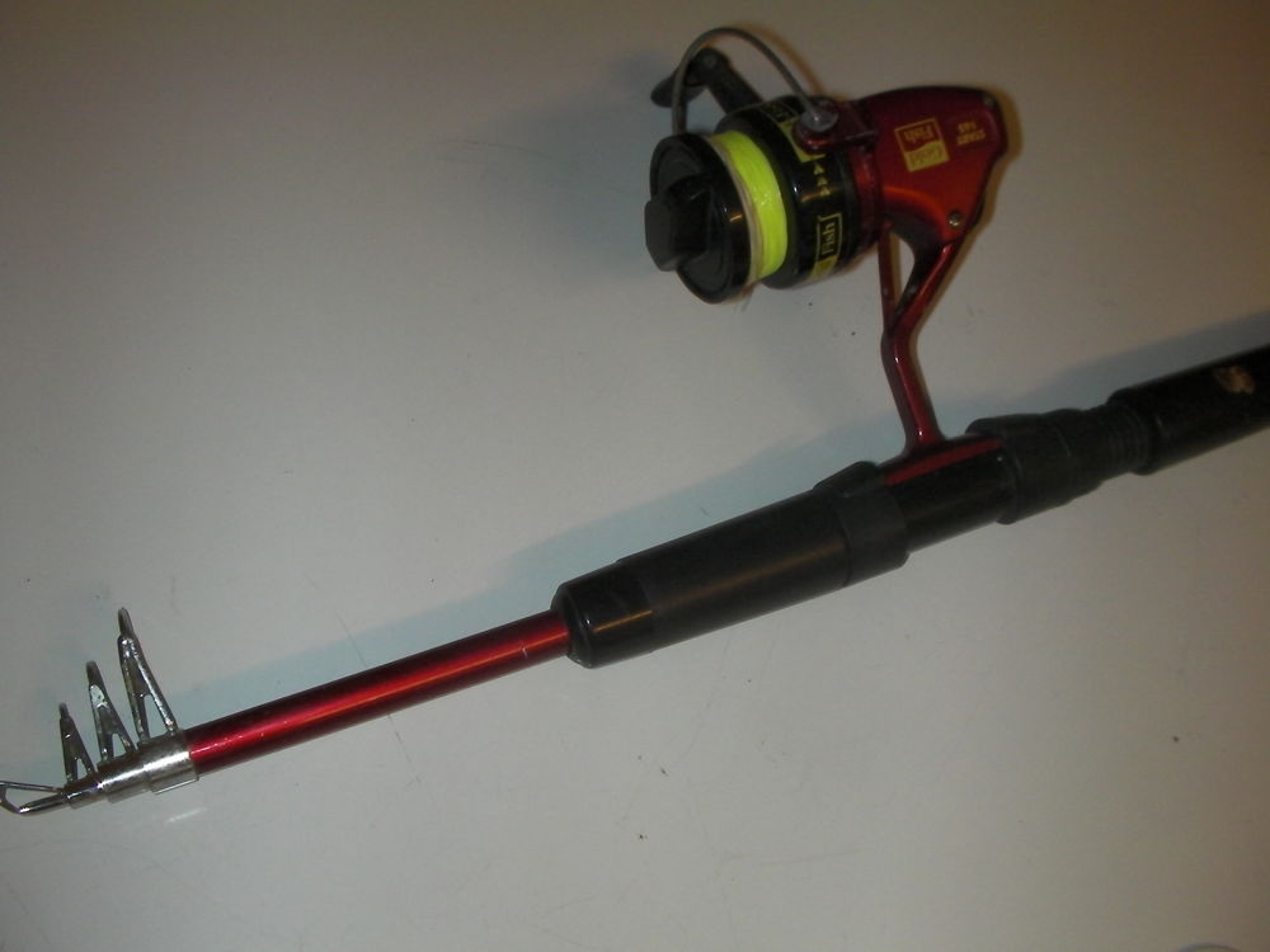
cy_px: 476
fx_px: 1394
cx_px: 635
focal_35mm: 38
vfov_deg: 37.7
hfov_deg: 49.0
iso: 200
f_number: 5.6
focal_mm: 6.3
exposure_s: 1/30
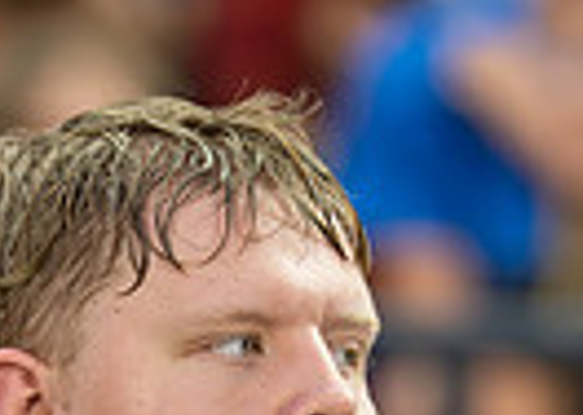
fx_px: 19650
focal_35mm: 1188
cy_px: 601
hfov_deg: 1.7
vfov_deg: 1.2
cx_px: 85
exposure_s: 1/1600
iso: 2000
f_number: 2.8
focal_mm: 200
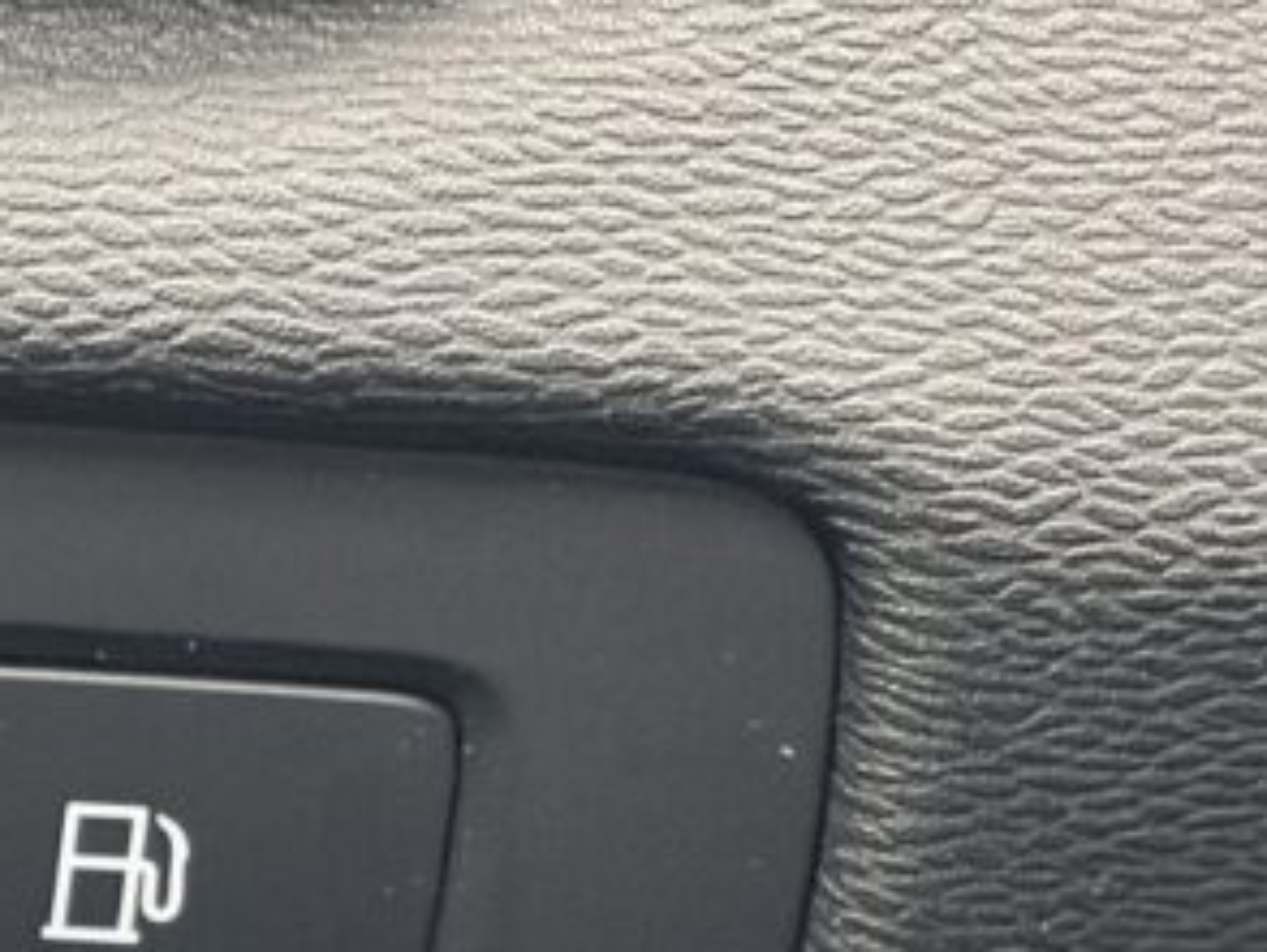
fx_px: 6630
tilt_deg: -16.5
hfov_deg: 10.6
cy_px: 1094
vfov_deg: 8.1
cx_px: -500
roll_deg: -1.4
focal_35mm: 181
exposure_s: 1/20
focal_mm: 5.96
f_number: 1.6
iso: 500
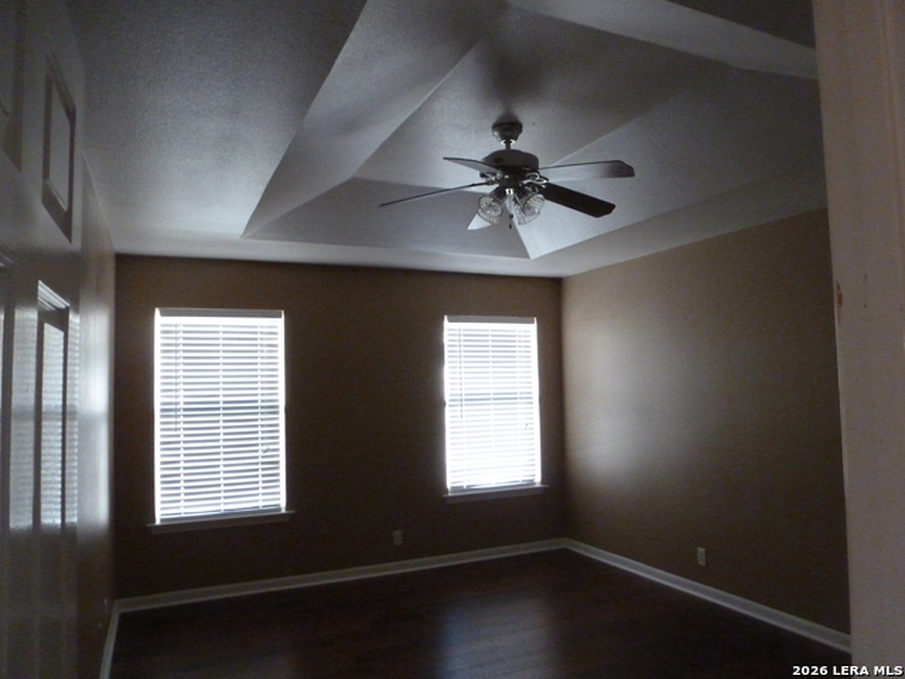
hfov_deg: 71.6
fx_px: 627
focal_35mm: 24
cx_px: 452
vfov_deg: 56.8
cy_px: 340
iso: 800
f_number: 3.3
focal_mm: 4.3
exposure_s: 1/50
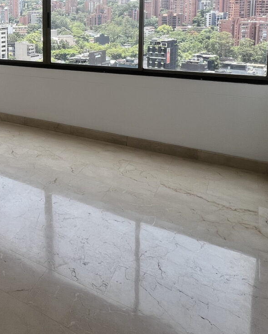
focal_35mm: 33
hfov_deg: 34.9
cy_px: 55
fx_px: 327
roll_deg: +2.2
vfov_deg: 50.1
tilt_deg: -7.5
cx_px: -58
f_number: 1.8
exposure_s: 1/357
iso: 32
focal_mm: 1.57
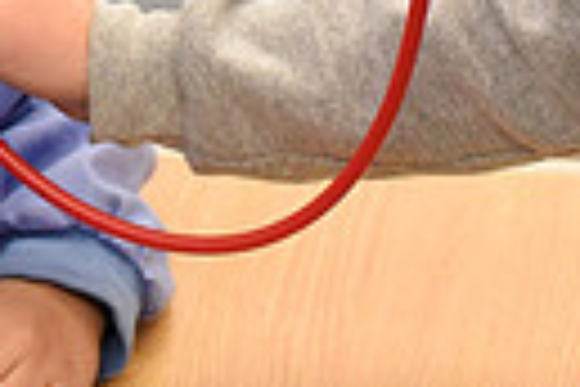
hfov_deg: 6.5
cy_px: -439
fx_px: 5075
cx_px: 220
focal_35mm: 315
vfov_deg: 4.3
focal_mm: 70
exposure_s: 1/320
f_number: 4
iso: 6400
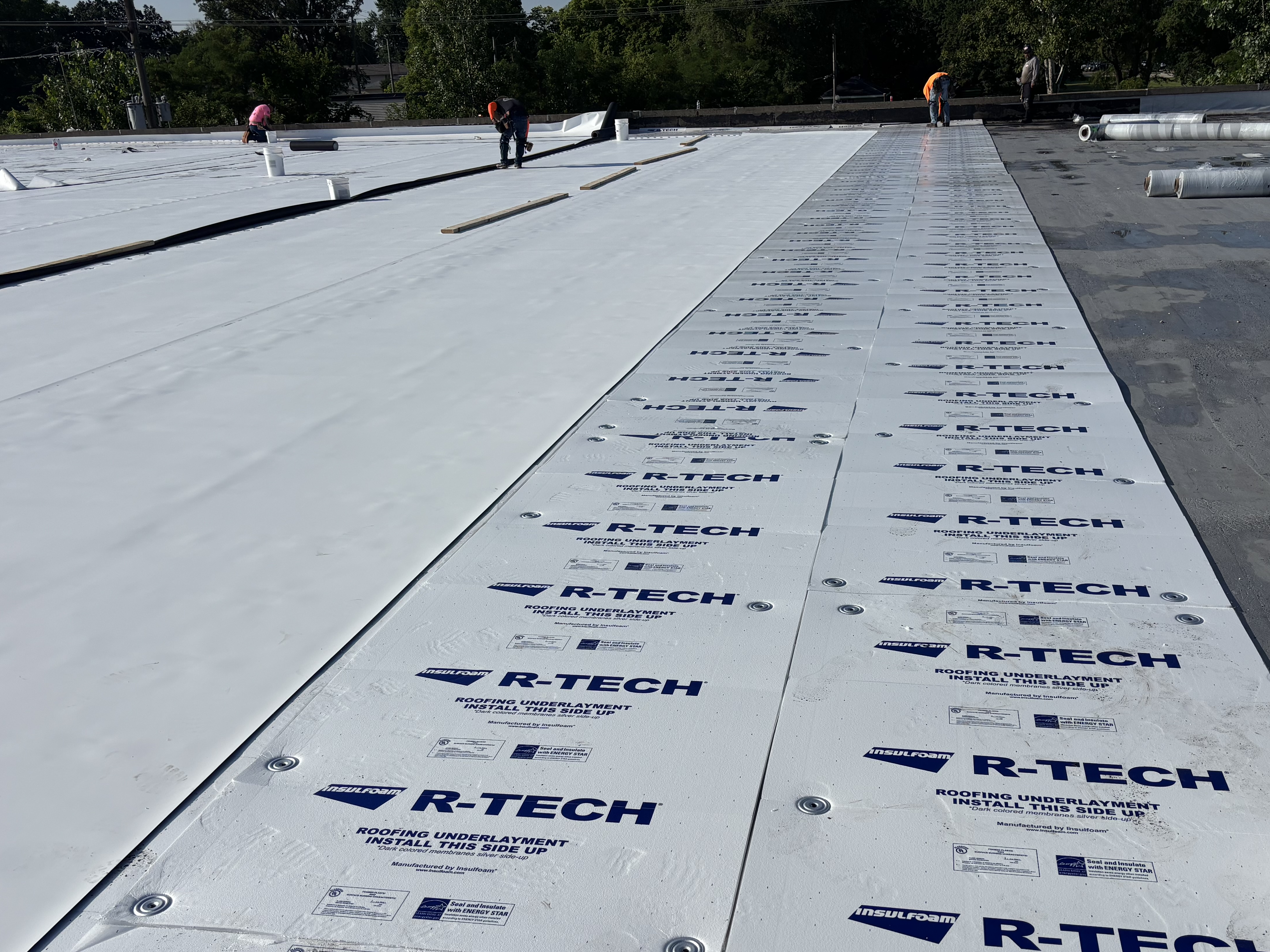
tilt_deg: -22.7
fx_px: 1247
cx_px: 688
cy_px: 617
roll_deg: +2.0
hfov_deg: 53.9
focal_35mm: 34
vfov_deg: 41.4
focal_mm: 5.96
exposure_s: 1/9901
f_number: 1.6
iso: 50
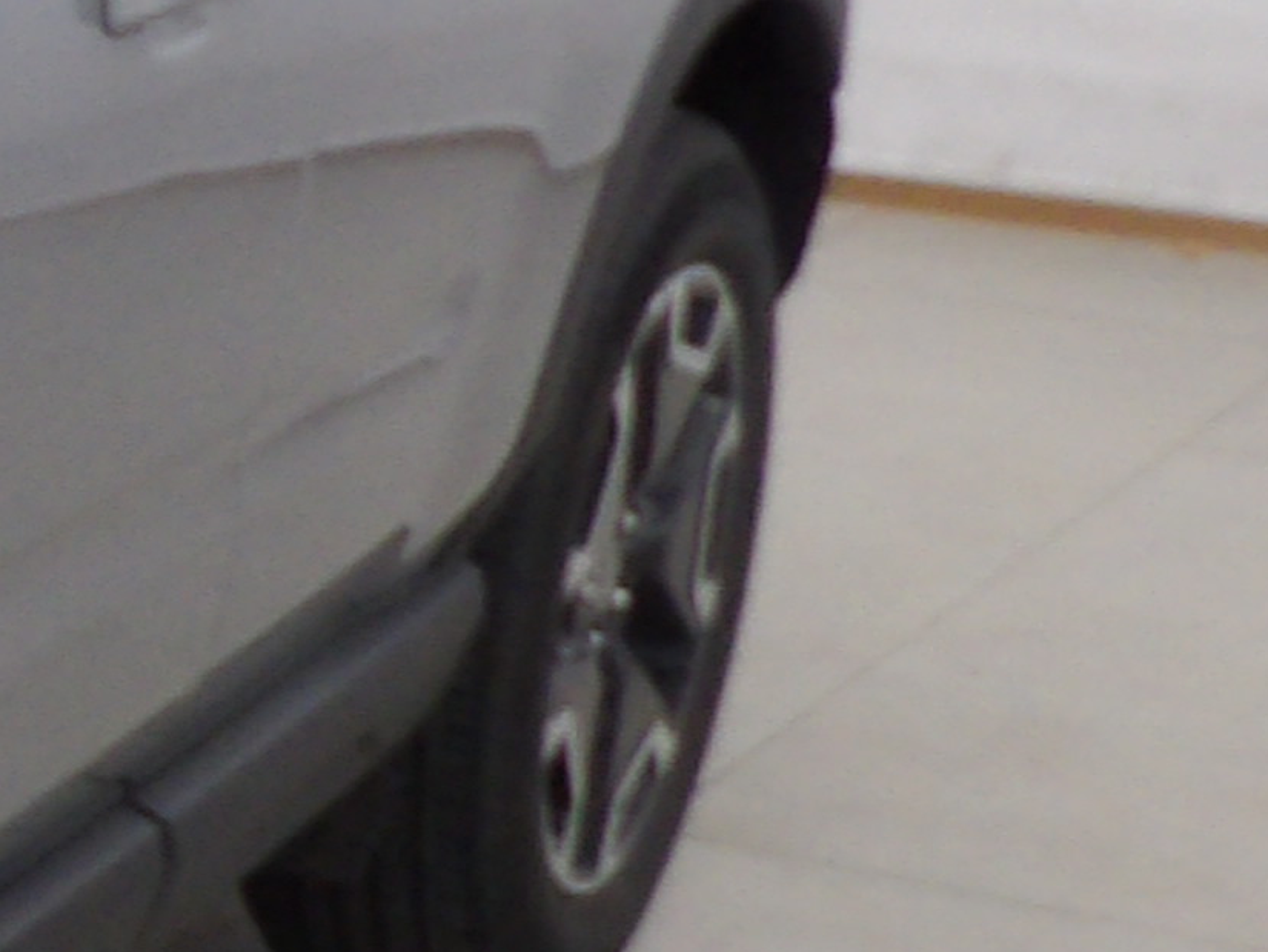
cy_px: 677
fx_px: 4909
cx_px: -2043
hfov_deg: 11.4
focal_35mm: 134
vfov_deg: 11.1
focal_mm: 4.3
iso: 193
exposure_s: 1/33
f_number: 3.2
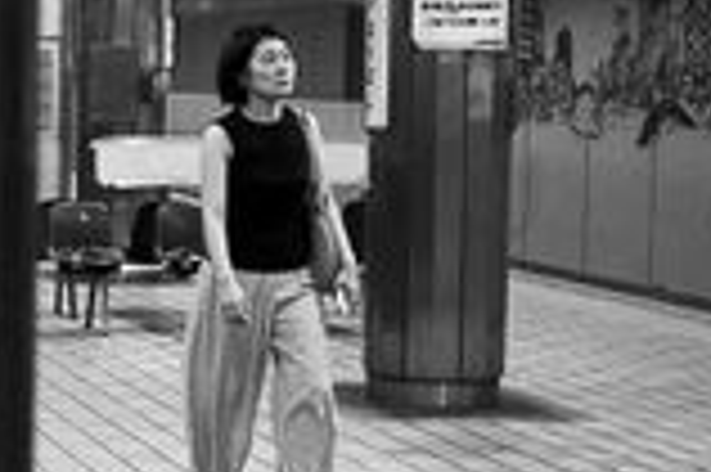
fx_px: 2091
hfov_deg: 16.9
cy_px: 209
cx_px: -450
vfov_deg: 12.9
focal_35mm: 106
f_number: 3.5
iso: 2800
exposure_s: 1/320
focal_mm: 28
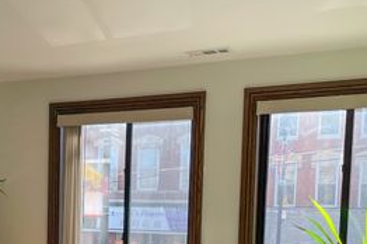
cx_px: 70
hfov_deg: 31.5
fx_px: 631
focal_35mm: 62
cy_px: 264
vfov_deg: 20.9
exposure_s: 1/400
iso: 32
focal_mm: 4.2
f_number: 1.6
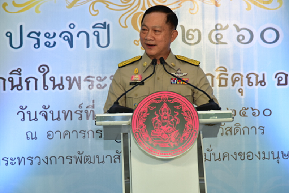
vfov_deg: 11.4
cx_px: 144
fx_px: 964
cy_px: 96
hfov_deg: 17.1
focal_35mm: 120
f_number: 5.6
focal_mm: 120
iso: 800
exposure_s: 1/200
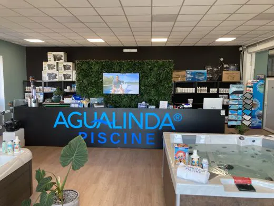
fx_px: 222
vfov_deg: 49.7
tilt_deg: -4.5
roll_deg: -0.8
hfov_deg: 63.4
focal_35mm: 28
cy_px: 103
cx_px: 137
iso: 50
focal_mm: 3.99
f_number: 1.8
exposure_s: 1/50
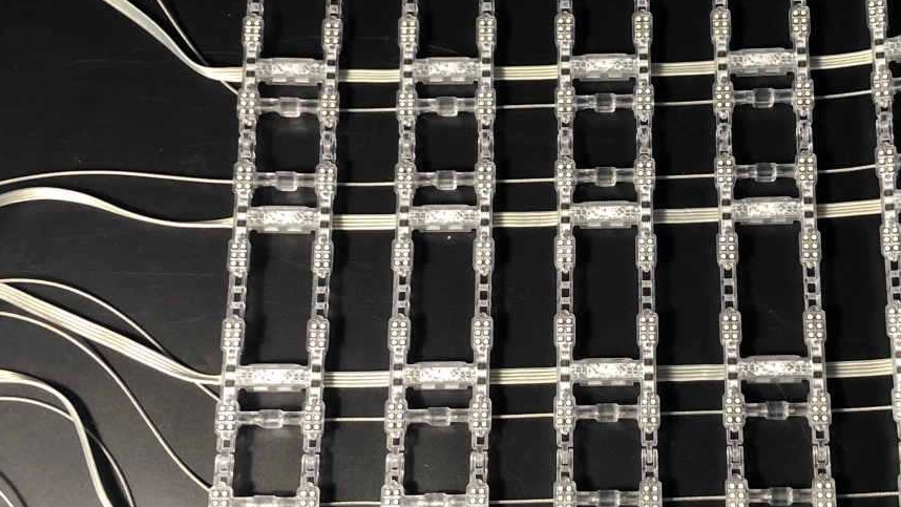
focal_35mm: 64
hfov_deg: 32.6
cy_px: 232
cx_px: 587
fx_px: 1529
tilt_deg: -73.3
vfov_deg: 18.8
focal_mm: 3.99
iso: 50
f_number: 1.8
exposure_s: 1/15
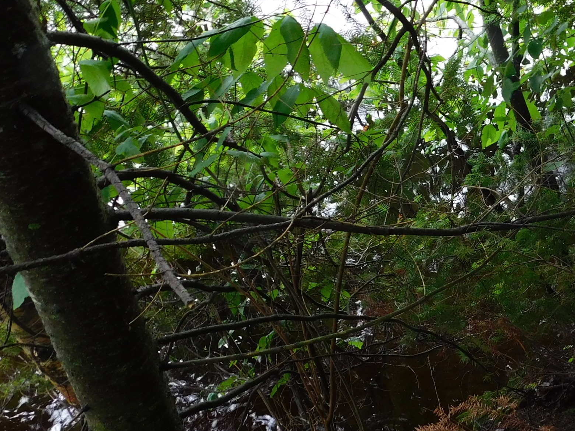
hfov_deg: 37.9
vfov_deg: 30.2
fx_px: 797
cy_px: 174
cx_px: 477
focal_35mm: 48
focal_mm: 4
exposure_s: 1/30
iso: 160
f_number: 3
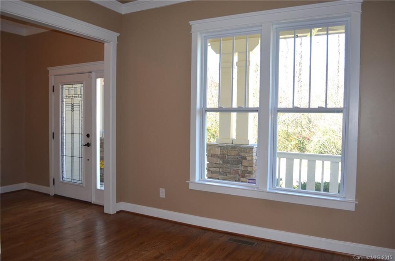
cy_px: 130
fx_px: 295
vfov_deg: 47.7
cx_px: 198
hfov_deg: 67.5
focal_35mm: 27
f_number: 3.5
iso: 320
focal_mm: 18
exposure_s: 1/125
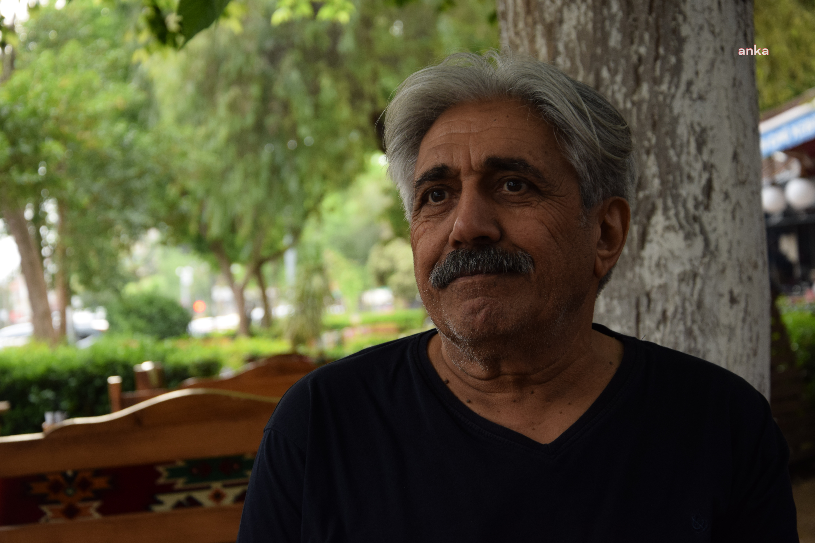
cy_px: 272
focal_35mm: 75
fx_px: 1698
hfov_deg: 27.0
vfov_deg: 18.2
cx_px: 408
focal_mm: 50
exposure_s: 1/80
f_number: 5
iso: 500
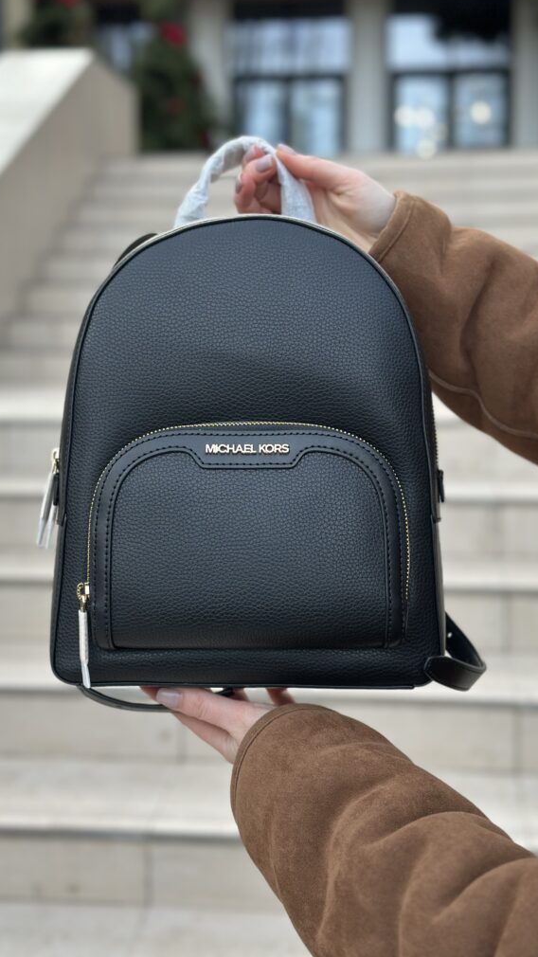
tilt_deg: -5.3
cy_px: 473
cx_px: 258
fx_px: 1344
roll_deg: -0.2
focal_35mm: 53
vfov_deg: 39.2
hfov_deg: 22.6
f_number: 1.78
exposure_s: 1/188
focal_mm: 6.86
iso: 80
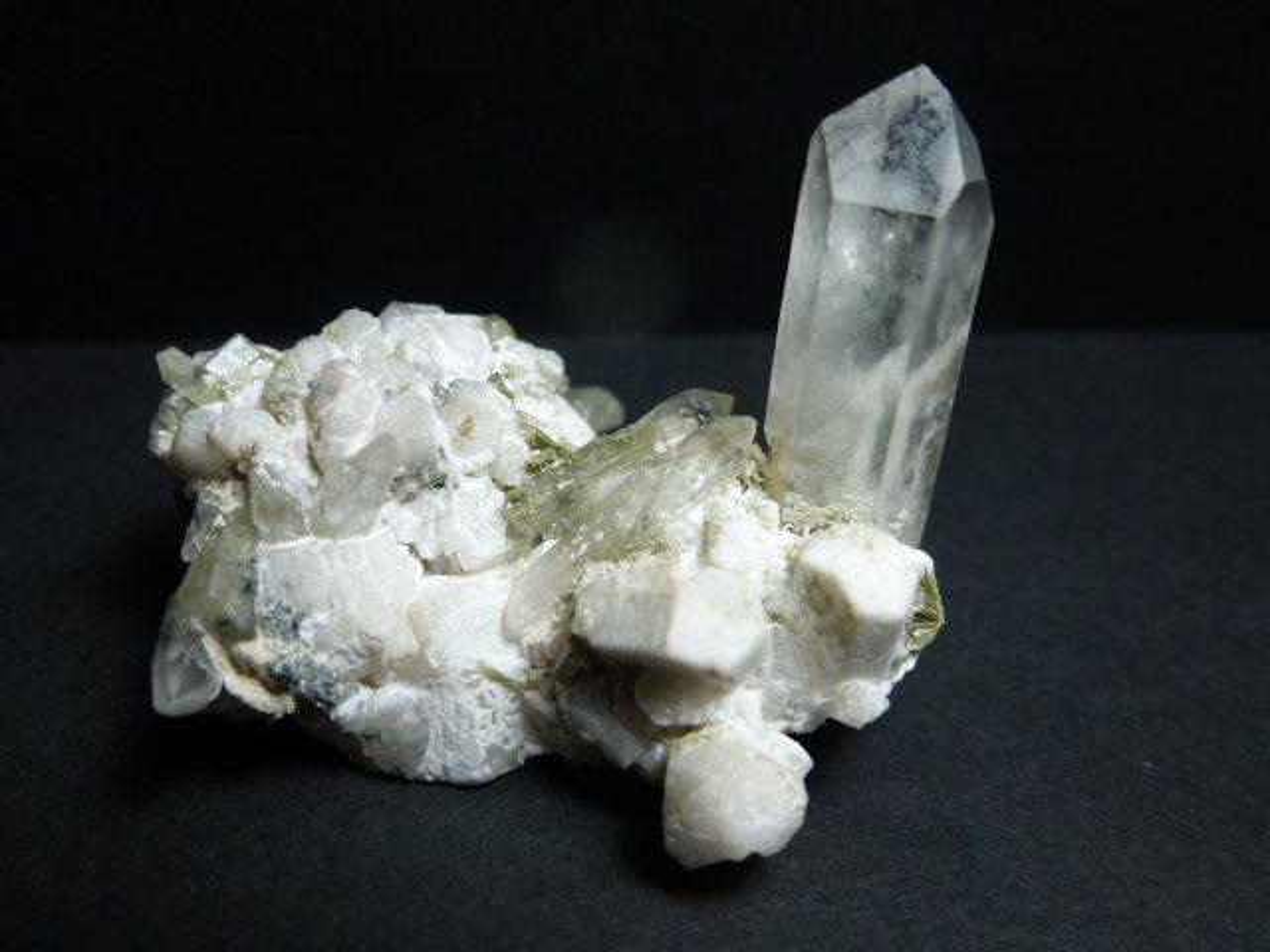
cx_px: 635
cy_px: 476
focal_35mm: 30
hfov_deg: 60.0
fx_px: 1101
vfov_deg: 46.8
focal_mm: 5.4
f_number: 3.5
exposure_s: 1/60
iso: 125
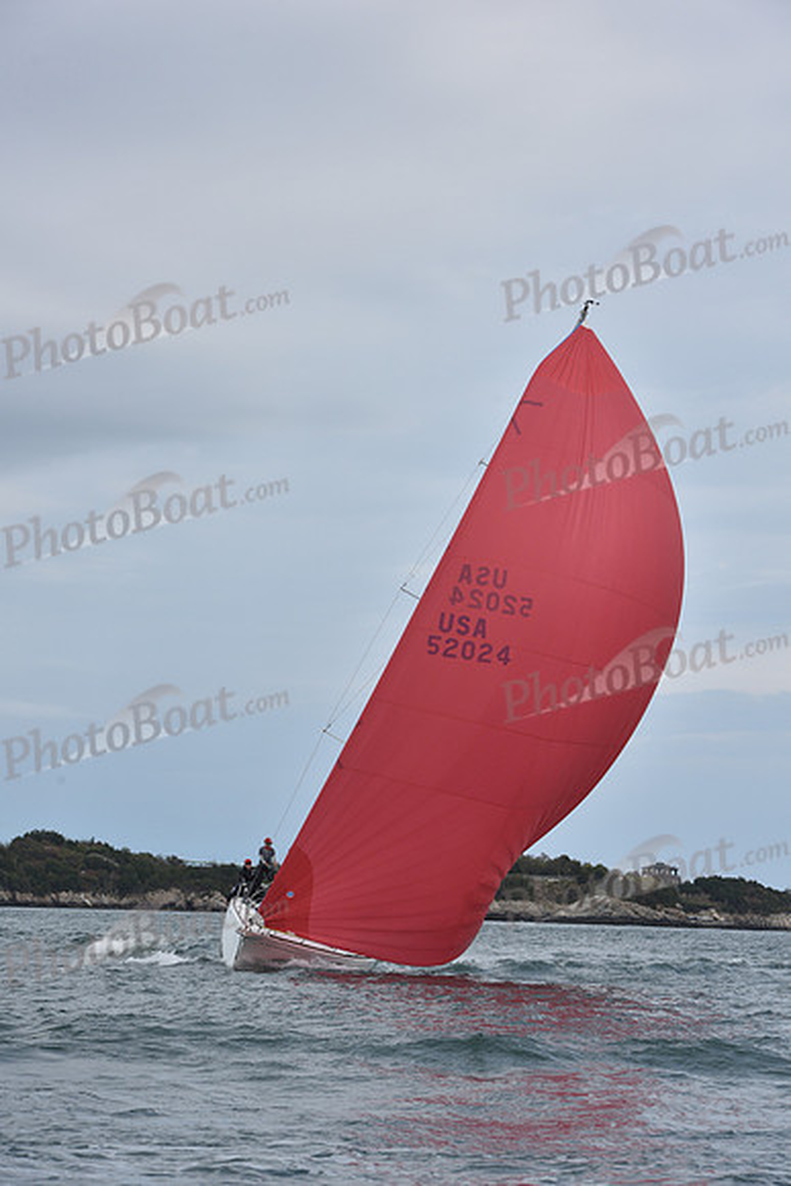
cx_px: 396
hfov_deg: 11.4
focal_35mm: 120
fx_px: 3952
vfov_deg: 17.1
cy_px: 593
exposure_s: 1/1000
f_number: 10
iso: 320
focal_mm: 120
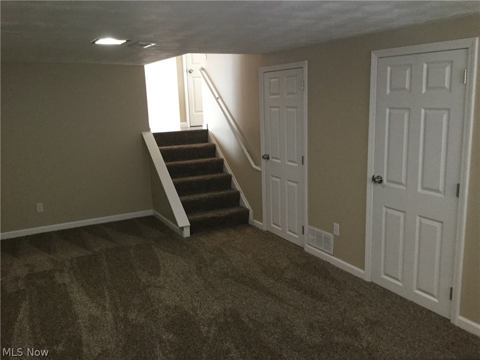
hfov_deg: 58.4
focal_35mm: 31
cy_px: 180
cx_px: 240
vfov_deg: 45.4
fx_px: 430
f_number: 2.4
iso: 200
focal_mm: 3.3
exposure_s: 1/15
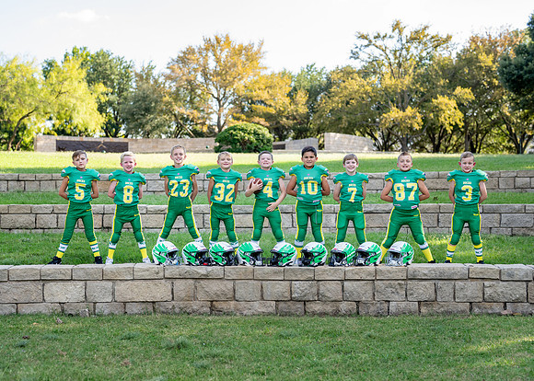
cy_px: 203
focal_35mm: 57
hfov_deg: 34.2
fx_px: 867
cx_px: 260
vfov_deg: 24.8
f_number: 2.2
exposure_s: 1/400
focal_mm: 50
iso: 64
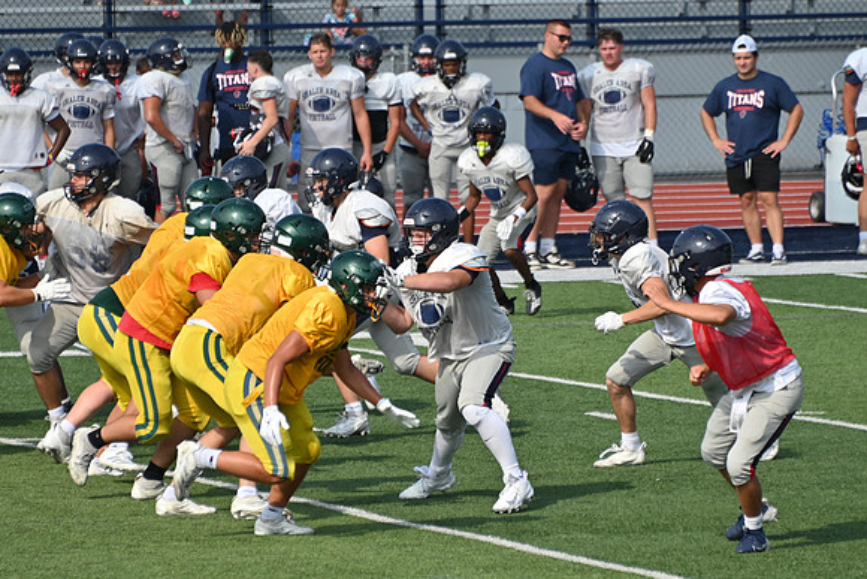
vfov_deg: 3.1
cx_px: 434
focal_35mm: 450
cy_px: 290
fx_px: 10840
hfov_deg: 4.6
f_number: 5.6
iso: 110
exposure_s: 1/800
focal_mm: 300
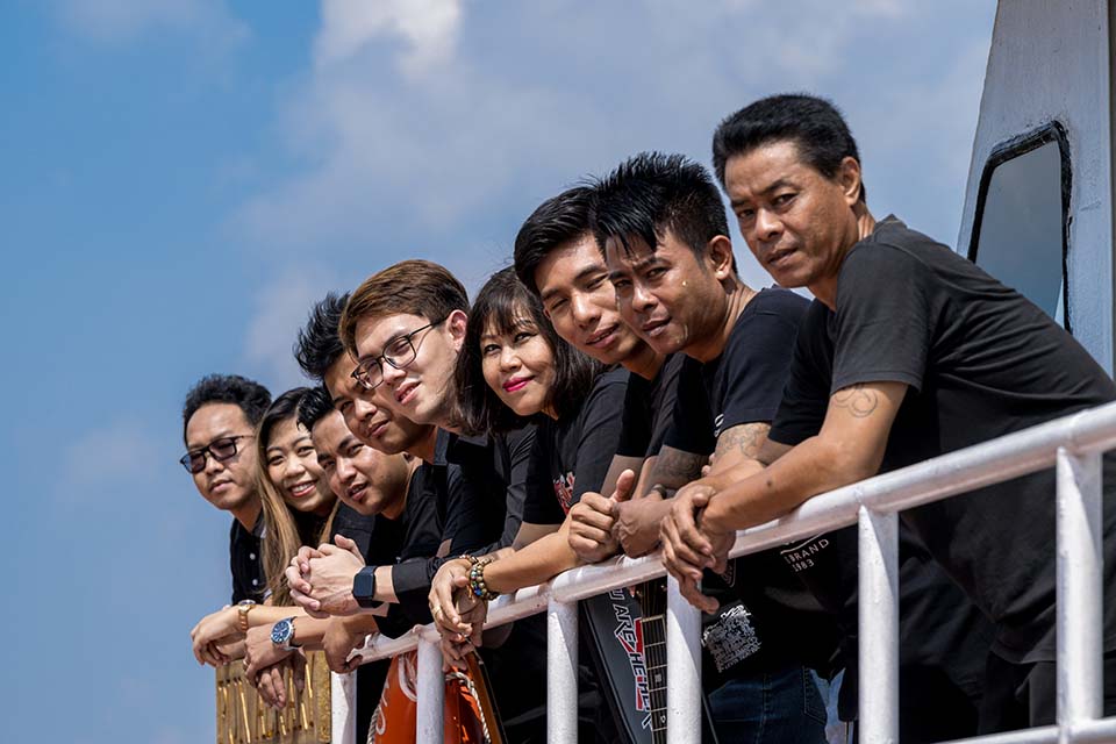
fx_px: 6200
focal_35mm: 200
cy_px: 372
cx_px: 558
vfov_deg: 6.9
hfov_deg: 10.3
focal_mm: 200
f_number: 10
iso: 200
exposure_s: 1/250
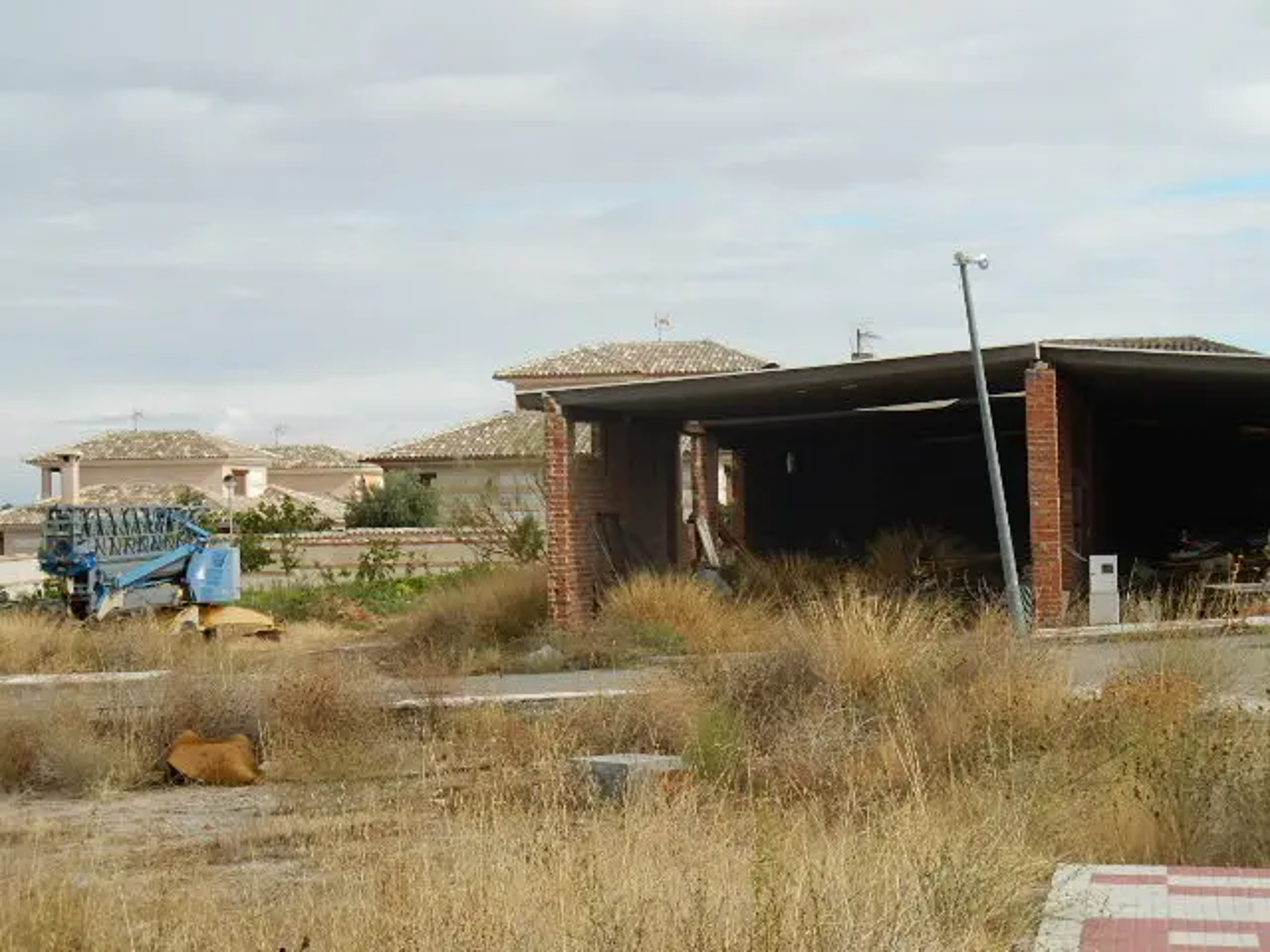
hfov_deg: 25.7
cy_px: 476
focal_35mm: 76
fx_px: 2788
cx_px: 635
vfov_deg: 19.4
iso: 125
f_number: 4.4
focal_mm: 13.6
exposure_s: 1/800
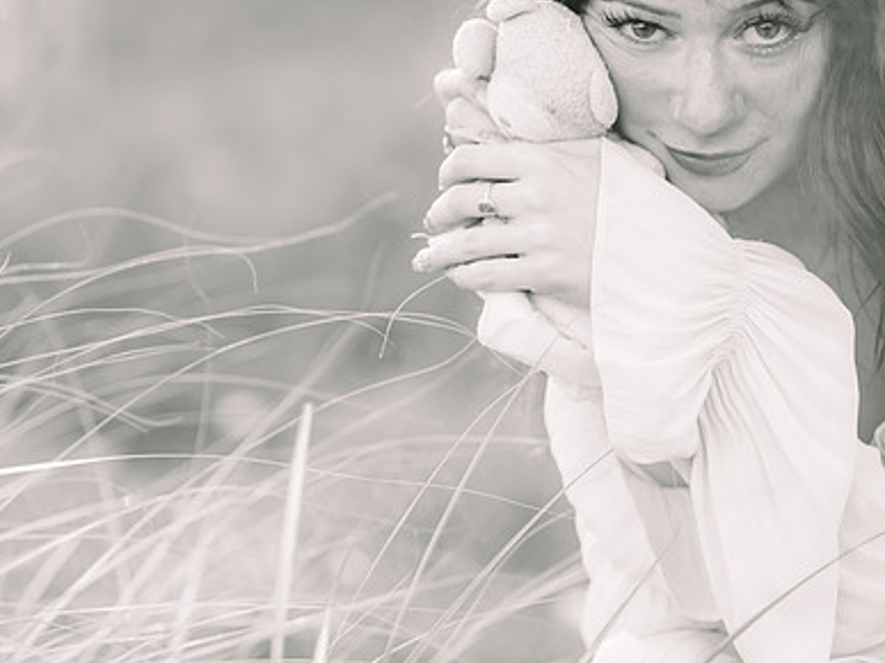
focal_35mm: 138
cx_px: 361
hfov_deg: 14.3
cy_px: 234
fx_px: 3527
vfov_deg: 10.7
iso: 160
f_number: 1.8
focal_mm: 85
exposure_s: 1/200
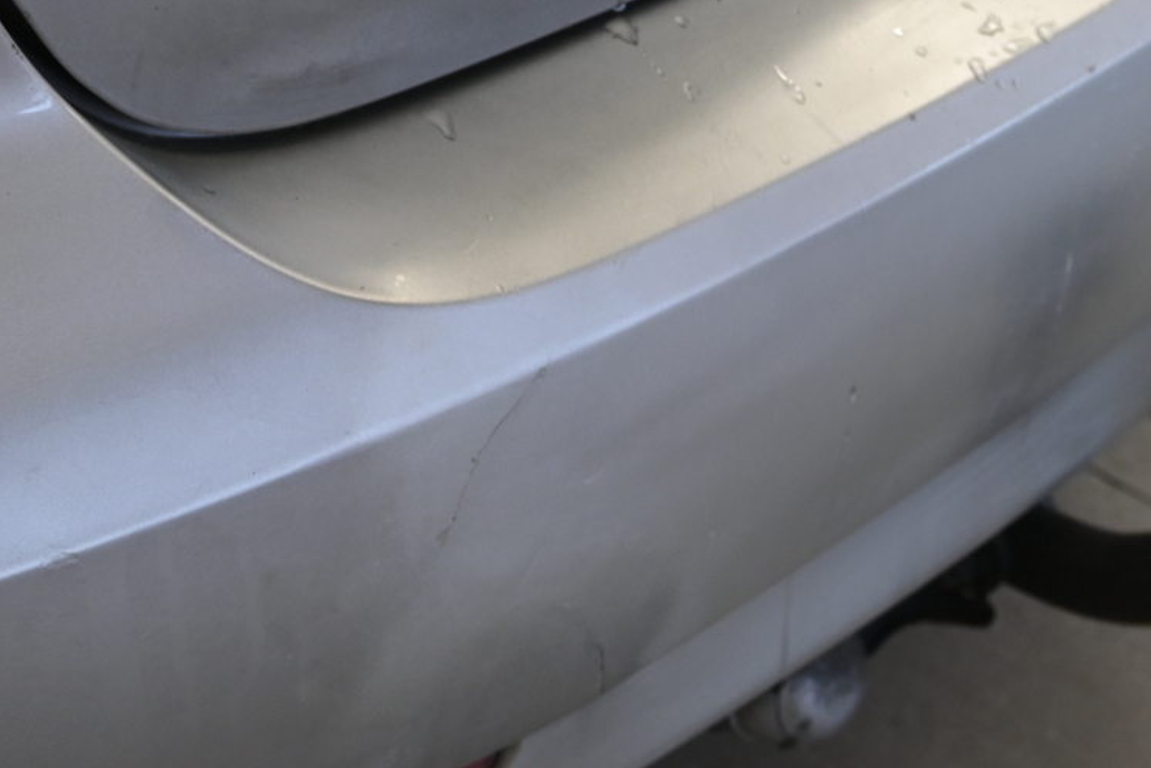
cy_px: -17
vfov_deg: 15.5
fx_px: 2771
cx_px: 572
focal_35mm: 87
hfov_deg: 23.5
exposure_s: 1/40
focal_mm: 26.5
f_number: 4.5
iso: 400
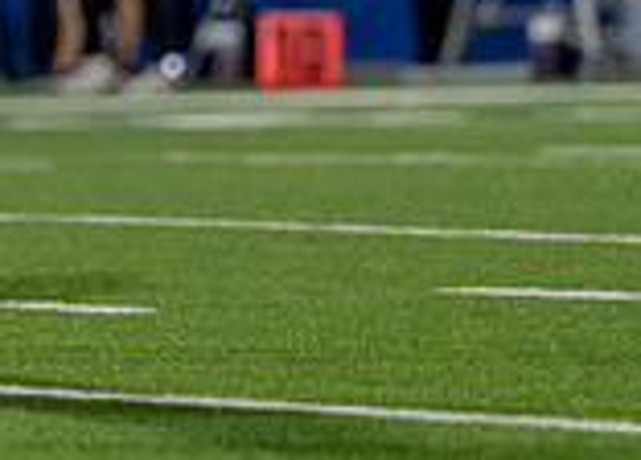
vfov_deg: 1.8
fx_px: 14297
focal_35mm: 784
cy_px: -405
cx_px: -343
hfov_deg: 2.6
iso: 2000
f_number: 2.8
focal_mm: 154
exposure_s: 1/1000
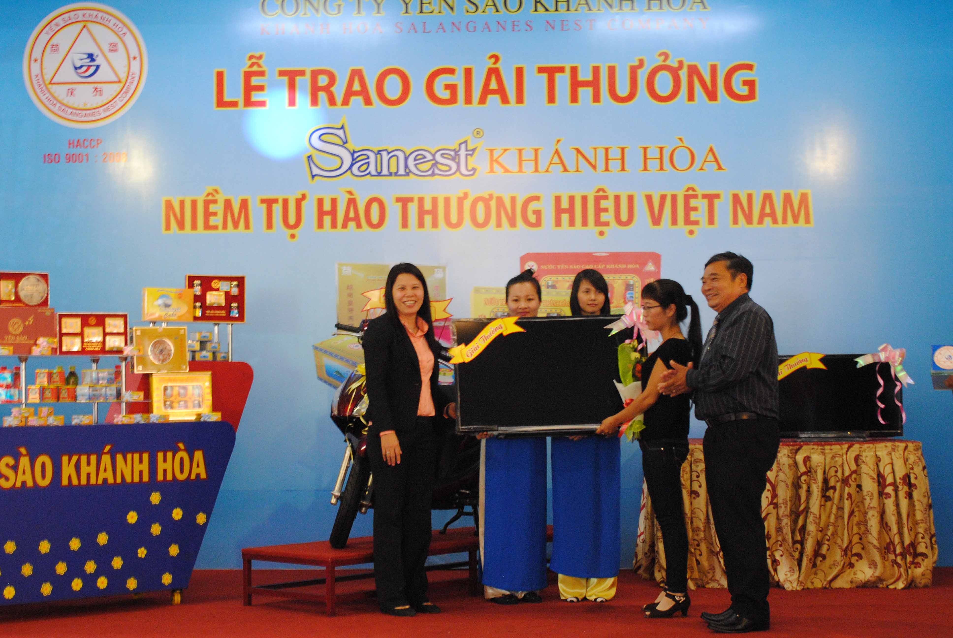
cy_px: 319
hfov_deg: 41.1
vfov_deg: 28.2
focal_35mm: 48
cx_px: 476
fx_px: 1272
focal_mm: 32
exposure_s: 1/25
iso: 800
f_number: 5.6
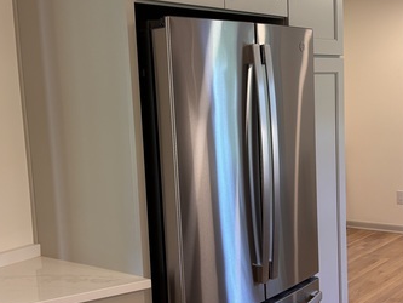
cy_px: 176
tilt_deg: -8.4
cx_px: 183
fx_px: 606
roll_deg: +3.1
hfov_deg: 36.8
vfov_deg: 28.0
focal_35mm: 52
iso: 100
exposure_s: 1/117
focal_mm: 5.96
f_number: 1.6
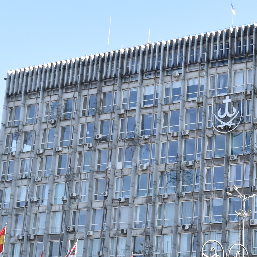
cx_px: 275
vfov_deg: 21.3
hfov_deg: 20.5
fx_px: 680
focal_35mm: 81
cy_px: 163
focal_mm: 24
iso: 280
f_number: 8
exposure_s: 1/250
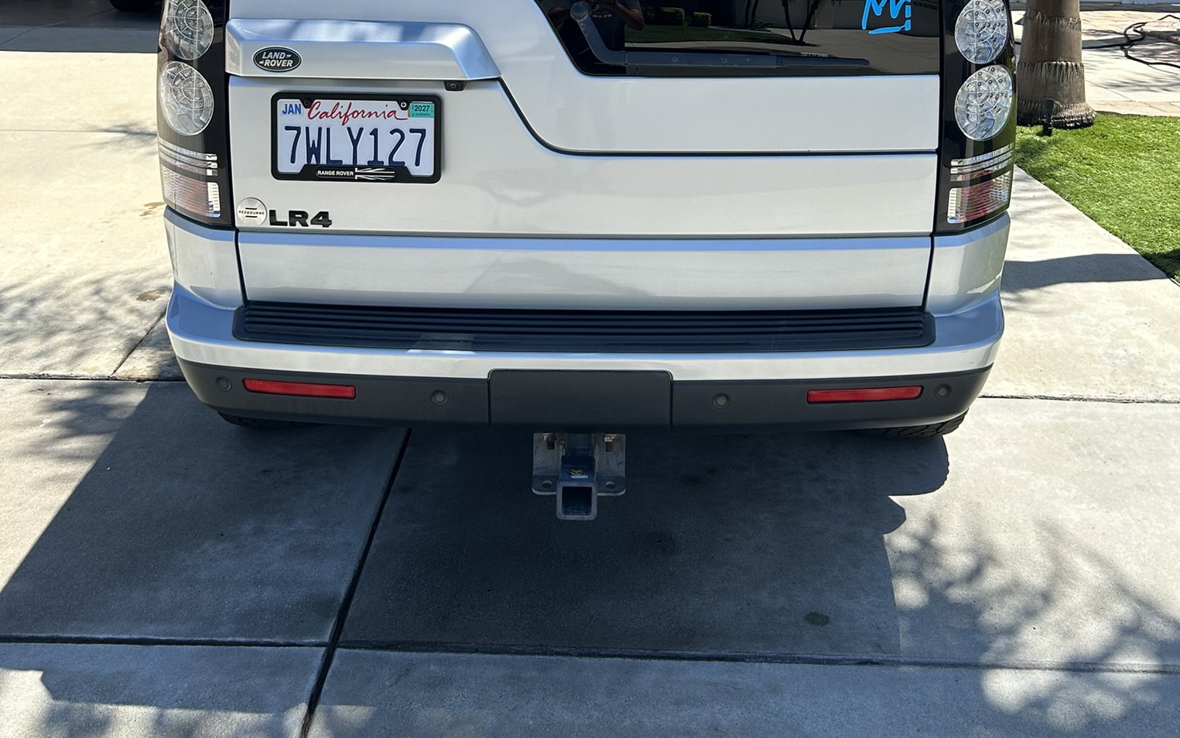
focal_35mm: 37
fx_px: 1190
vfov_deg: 32.2
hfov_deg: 52.8
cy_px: 35
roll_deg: -1.0
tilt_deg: -6.3
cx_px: 588
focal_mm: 5.7
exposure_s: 1/1838
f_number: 1.5
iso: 50
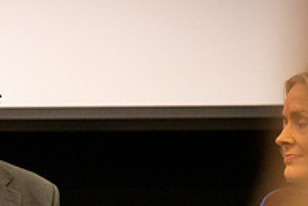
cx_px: -68
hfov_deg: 3.5
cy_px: 289
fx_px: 5077
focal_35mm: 593
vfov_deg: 2.3
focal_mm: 200
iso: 6400
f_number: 2.8
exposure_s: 1/200
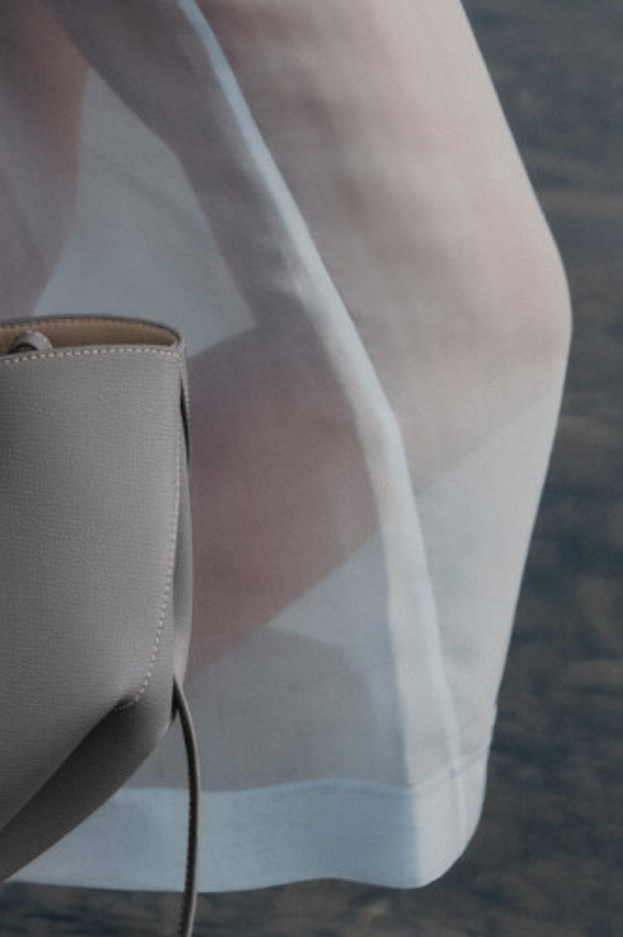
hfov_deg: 6.6
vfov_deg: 9.6
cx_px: -201
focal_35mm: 207
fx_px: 5380
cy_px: -551
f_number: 4.5
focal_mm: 49.8
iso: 640
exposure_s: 1/320
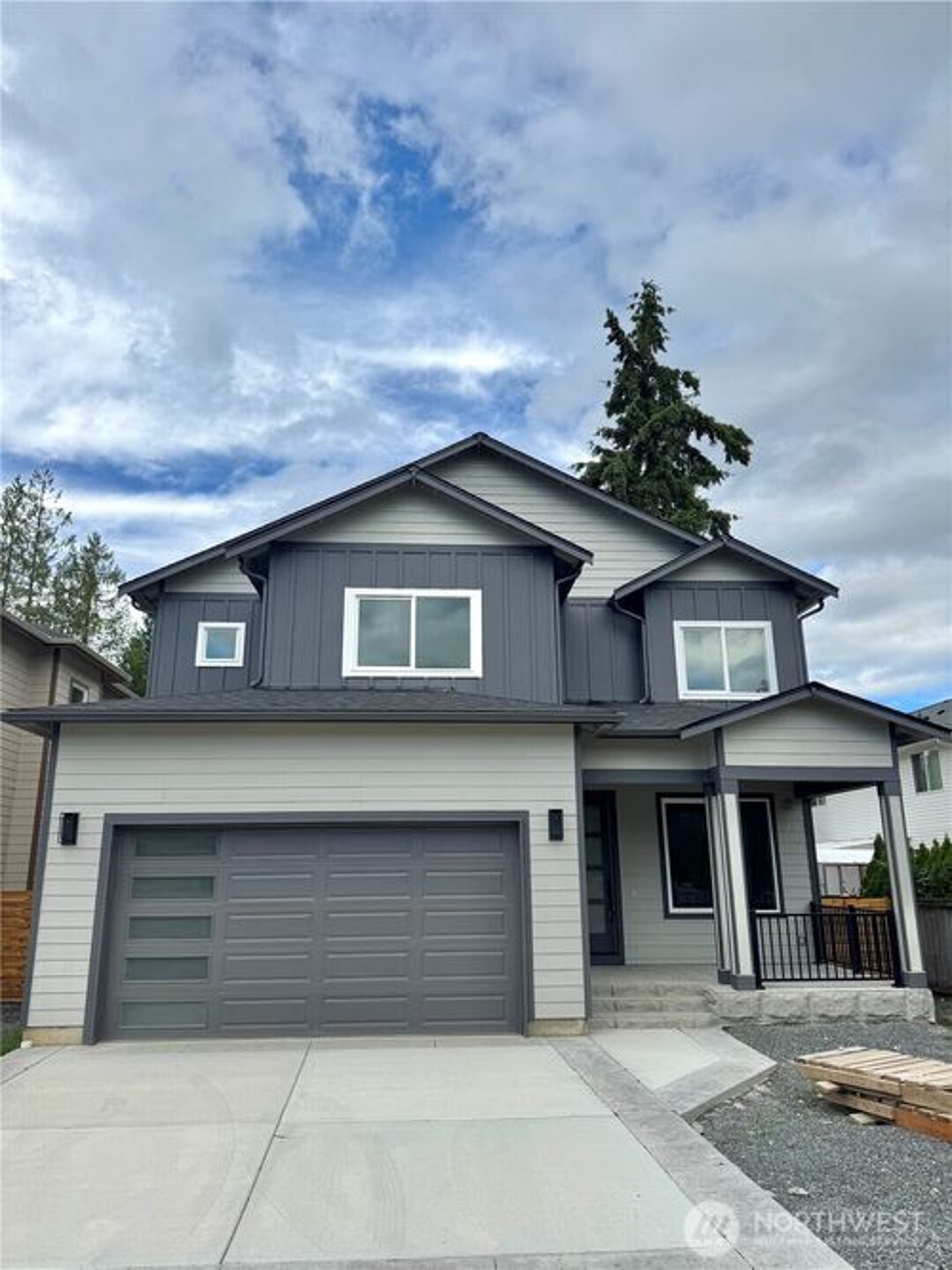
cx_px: 476
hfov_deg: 56.8
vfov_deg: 71.6
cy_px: 635
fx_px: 880
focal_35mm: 24
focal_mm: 6.76
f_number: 1.78
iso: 80
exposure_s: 1/4310
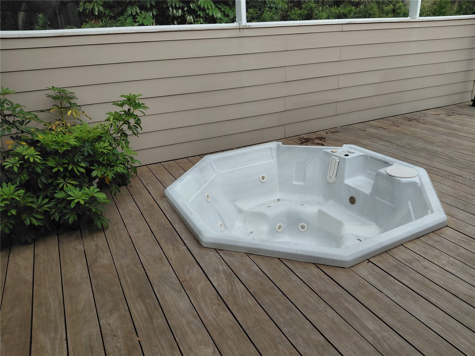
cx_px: 238
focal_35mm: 25
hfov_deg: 69.4
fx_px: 343
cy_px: 178
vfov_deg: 54.9
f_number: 1.8
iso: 50
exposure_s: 1/278
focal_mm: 4.69
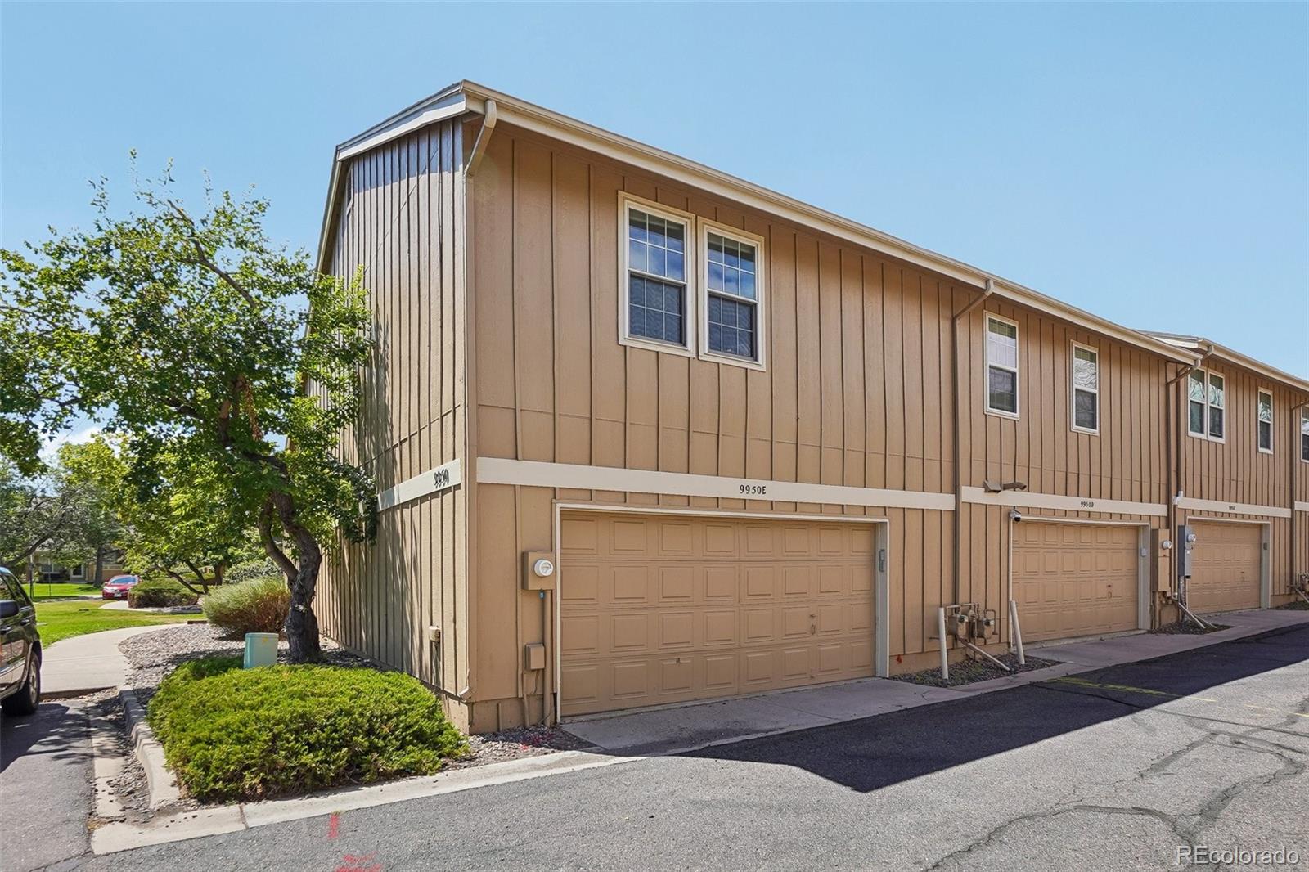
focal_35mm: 18
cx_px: 654
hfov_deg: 90.0
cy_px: 436
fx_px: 654
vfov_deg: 67.4
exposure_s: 1/200
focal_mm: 12
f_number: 8
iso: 100
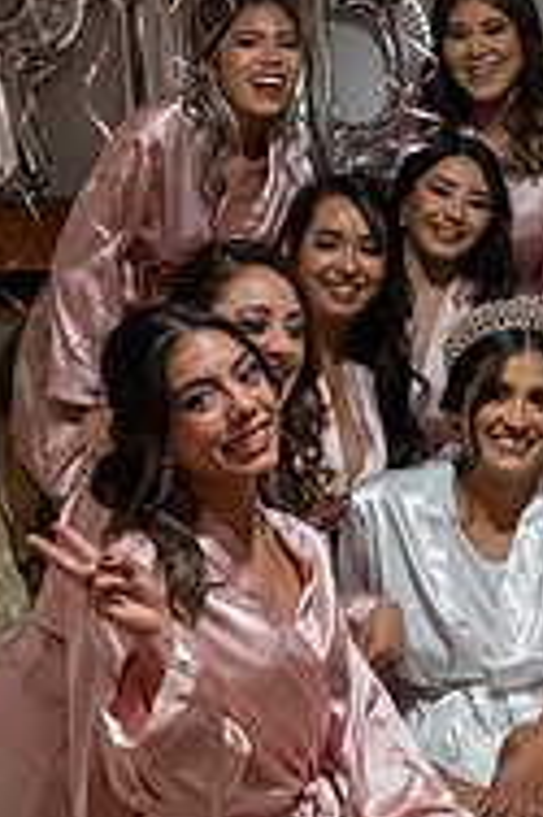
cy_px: 265
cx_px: 534
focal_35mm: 84
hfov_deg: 15.9
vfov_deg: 24.1
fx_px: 1904
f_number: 3.5
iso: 1600
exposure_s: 1/125
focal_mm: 35
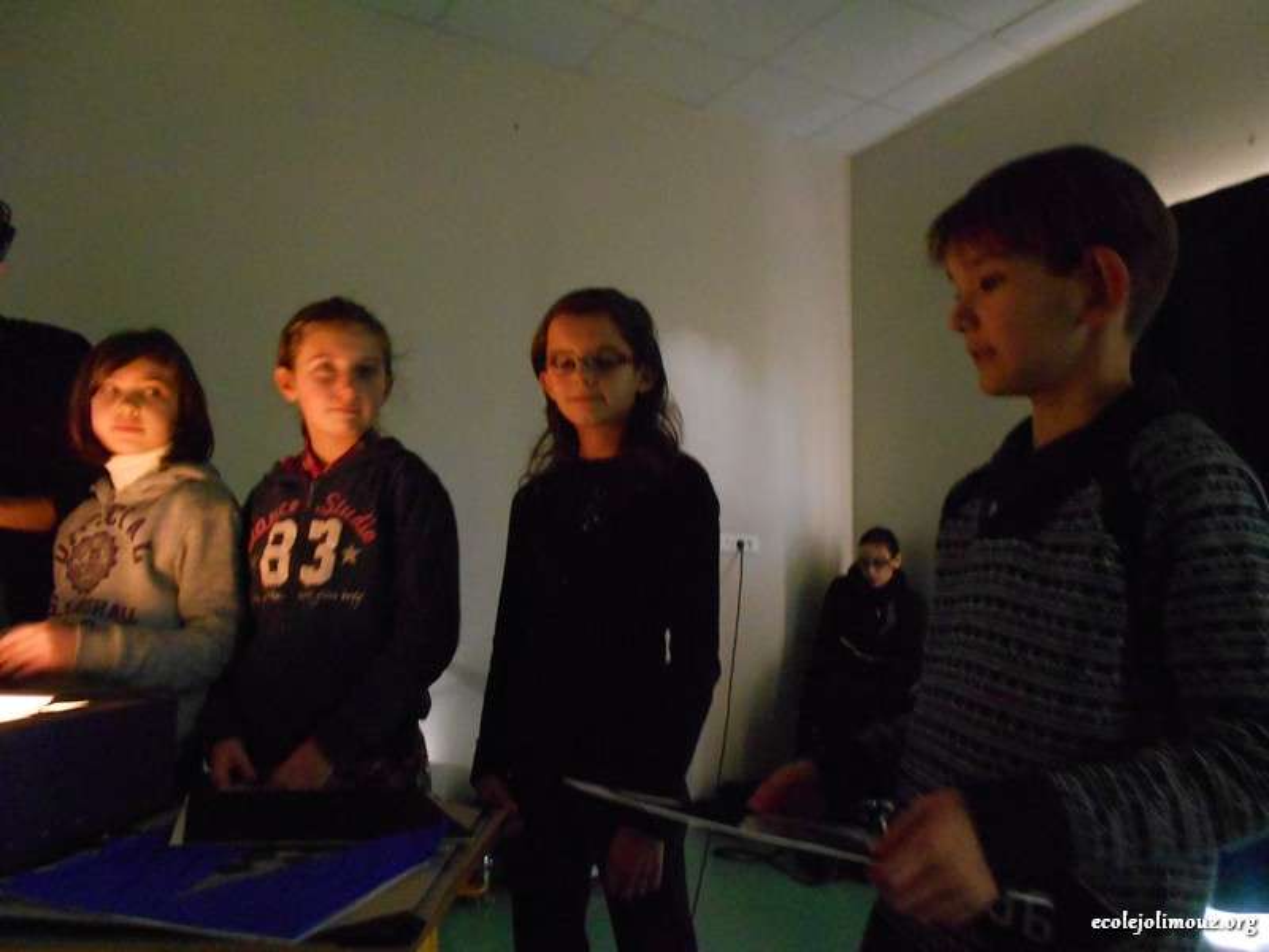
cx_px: 634
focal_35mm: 26
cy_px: 476
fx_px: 953
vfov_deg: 53.1
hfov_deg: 67.3
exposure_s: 1/15
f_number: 3.2
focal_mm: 4.6
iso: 800
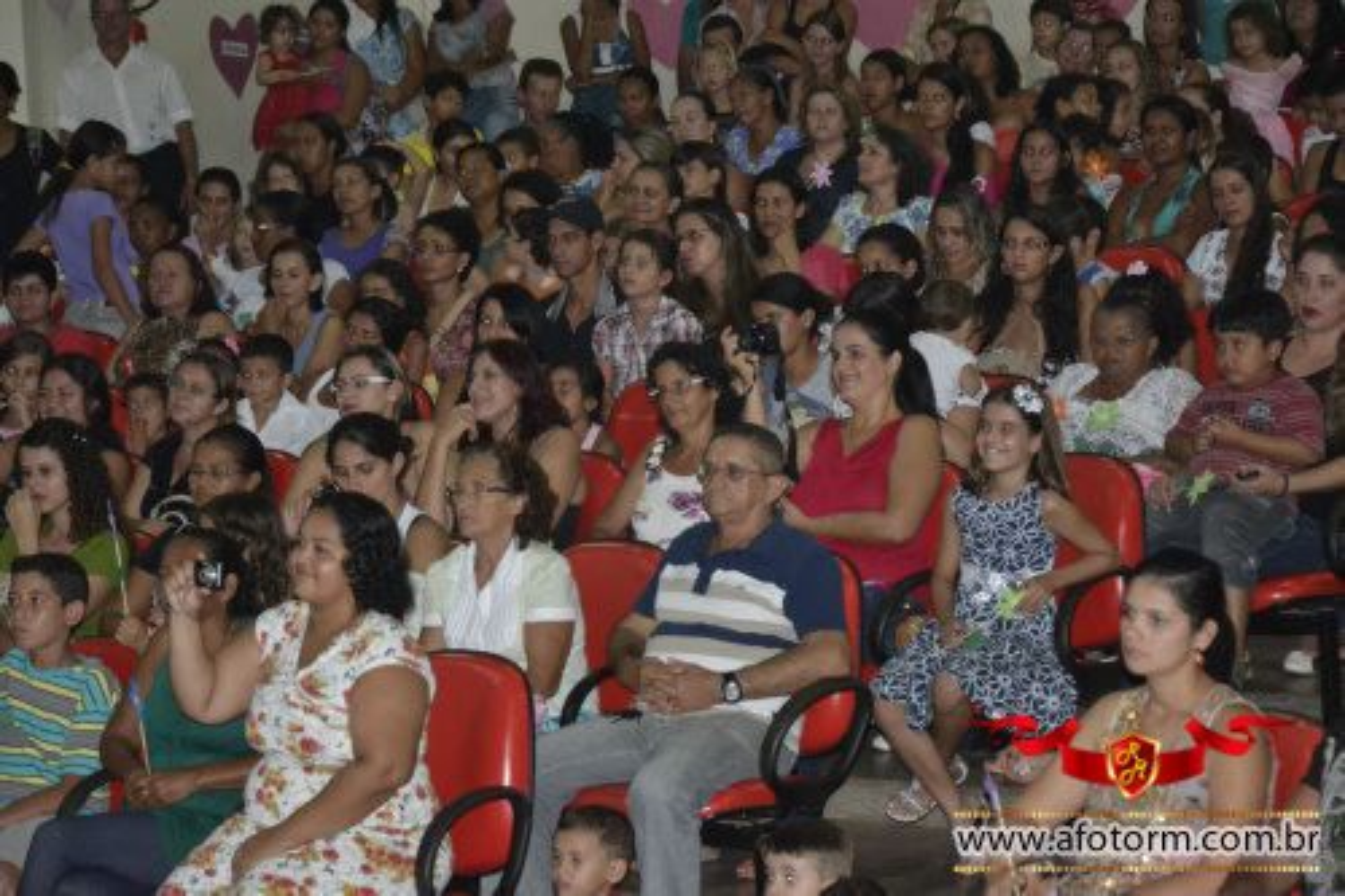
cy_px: 448
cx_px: 672
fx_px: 4762
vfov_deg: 10.7
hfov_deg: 16.1
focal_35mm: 128
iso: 3200
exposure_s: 1/60
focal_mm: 85
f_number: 5.6
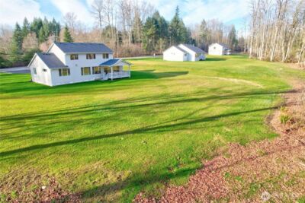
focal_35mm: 22
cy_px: 102
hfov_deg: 78.6
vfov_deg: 57.3
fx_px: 186
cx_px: 152
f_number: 2.8
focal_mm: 8.4
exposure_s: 1/1000
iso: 120
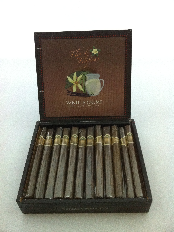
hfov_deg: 40.6
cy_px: 116
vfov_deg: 52.7
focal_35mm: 35
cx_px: 87
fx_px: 235
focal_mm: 3.85
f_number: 2.8
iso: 400
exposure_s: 1/15
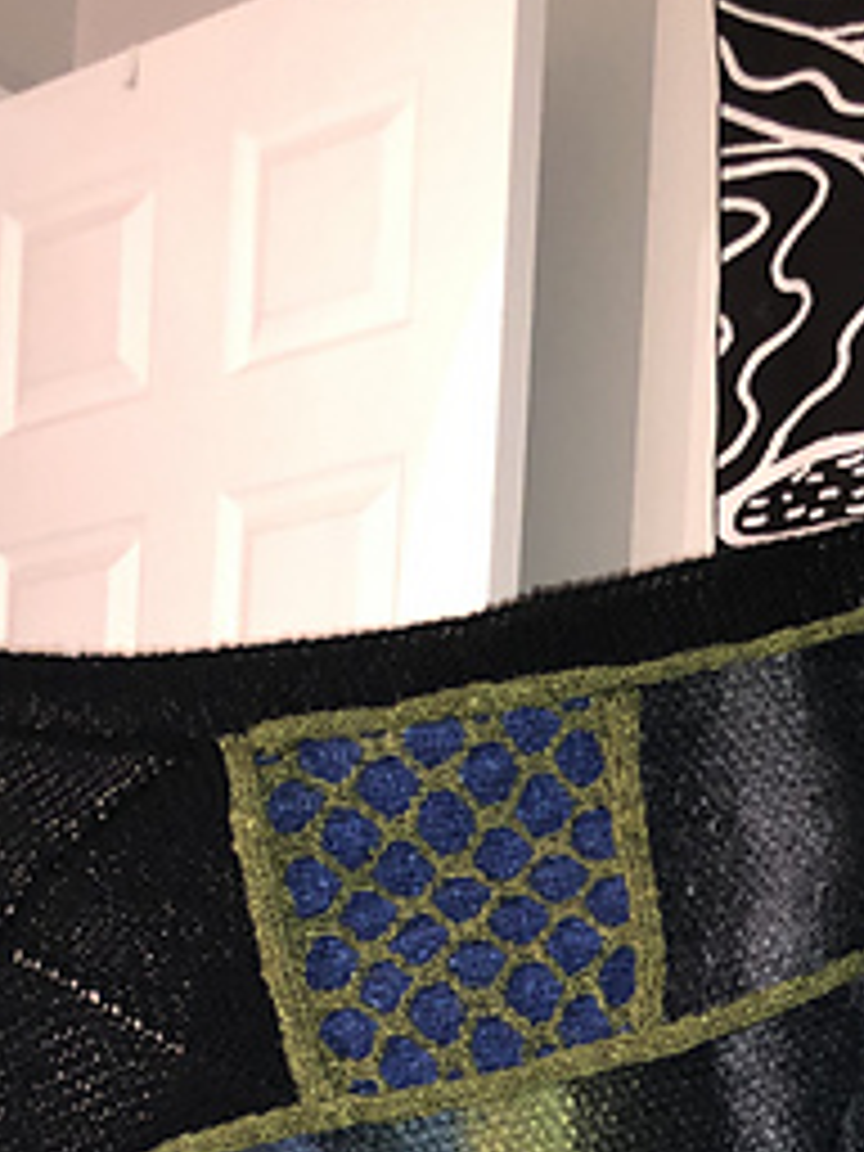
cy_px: 1408
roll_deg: -2.7
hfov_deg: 20.1
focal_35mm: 70
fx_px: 2330
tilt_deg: +0.2
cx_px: 932
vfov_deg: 24.9
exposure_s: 1/7
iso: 200
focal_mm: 4
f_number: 1.8
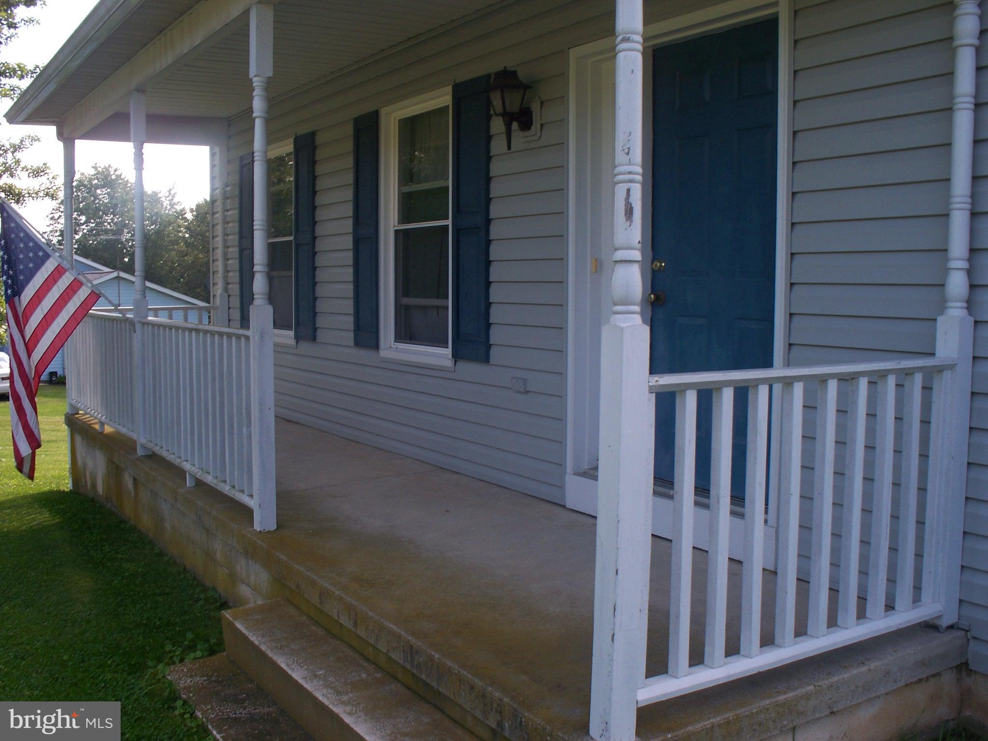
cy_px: 370
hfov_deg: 51.4
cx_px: 494
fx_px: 1028
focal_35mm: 36
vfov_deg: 39.7
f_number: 5
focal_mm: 7.54
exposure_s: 1/125
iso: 80
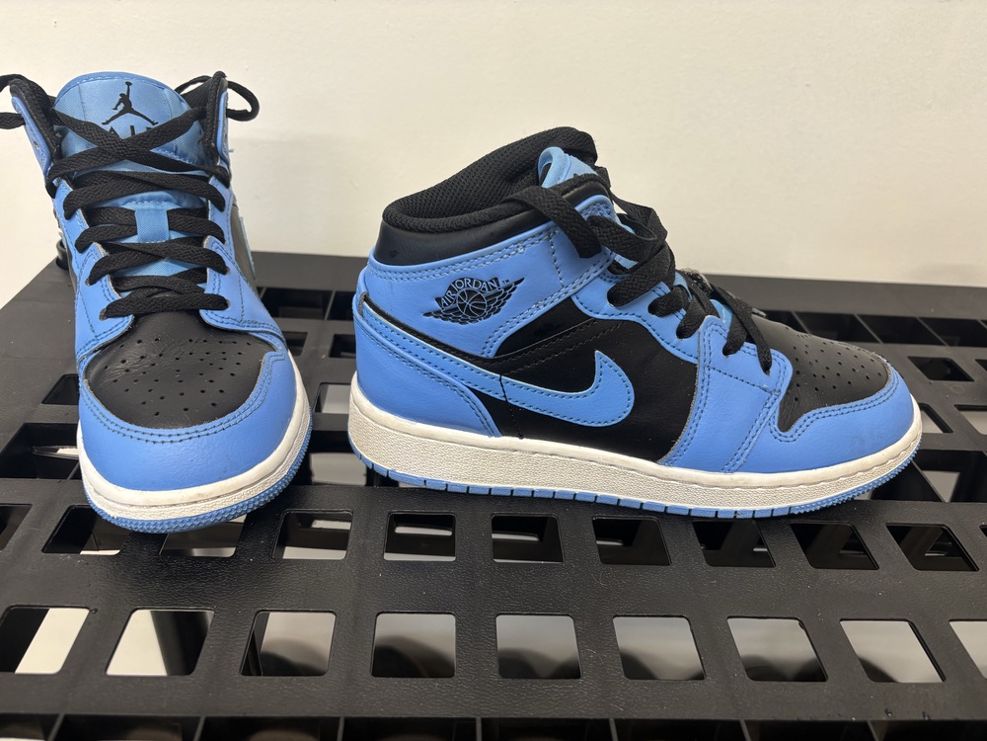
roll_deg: -4.7
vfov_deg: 53.1
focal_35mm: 26
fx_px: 741
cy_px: 370
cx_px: 494
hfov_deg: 67.3
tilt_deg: -31.6
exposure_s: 1/60
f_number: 1.6
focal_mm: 5.96
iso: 100
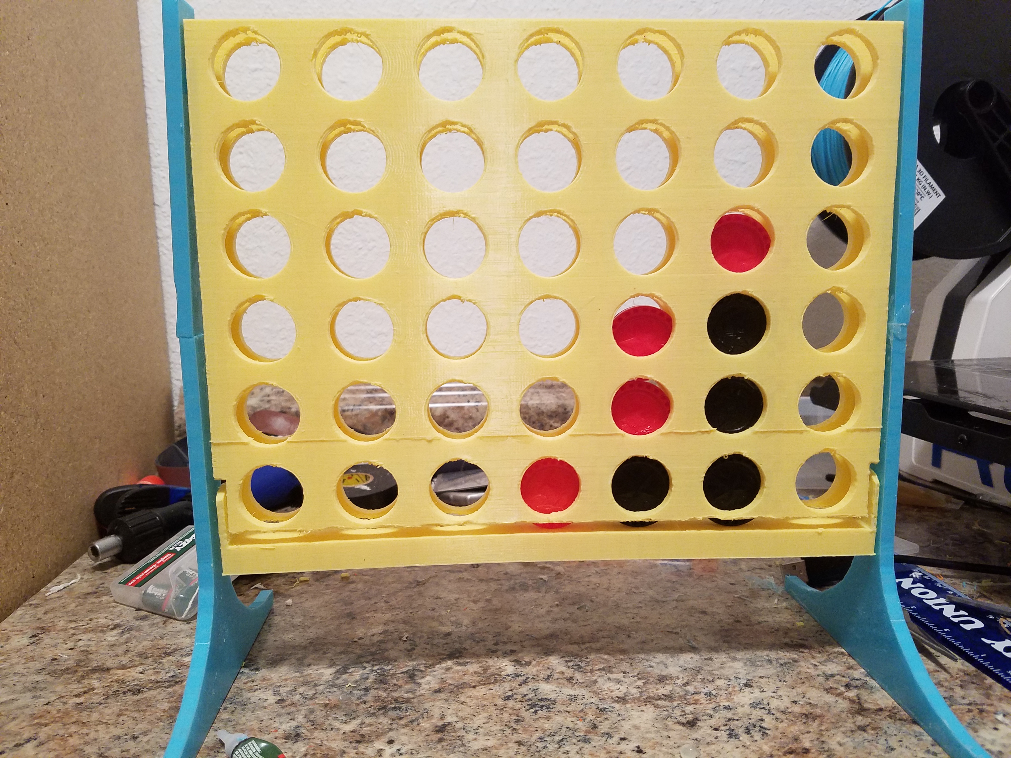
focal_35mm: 26
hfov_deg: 67.3
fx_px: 759
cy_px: 379
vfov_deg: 53.1
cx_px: 506
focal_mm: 4.2
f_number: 1.7
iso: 160
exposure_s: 1/24
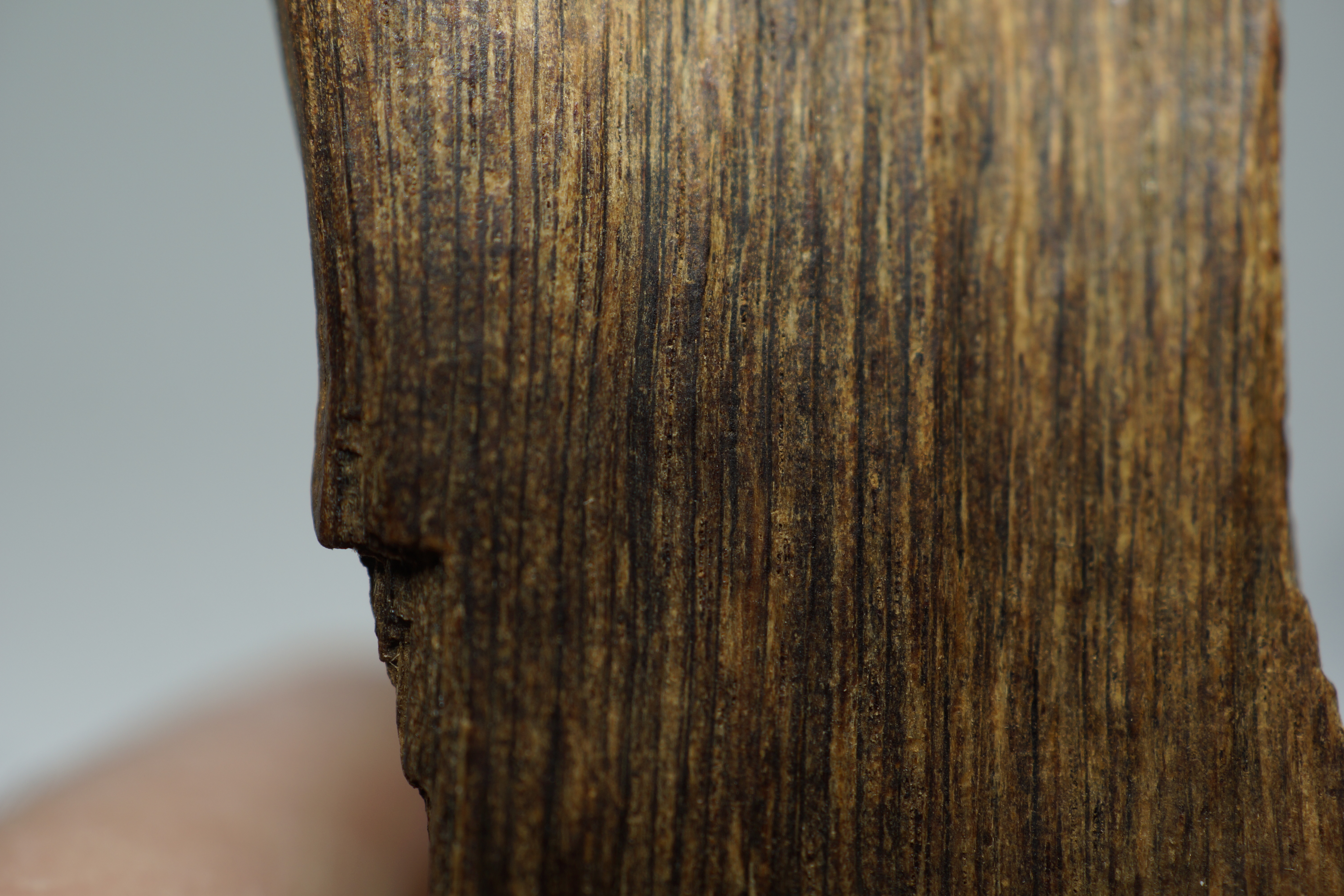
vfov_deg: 29.9
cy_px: 448
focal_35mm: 45
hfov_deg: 43.6
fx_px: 1680
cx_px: 672
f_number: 4
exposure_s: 1/160
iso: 100
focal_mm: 30
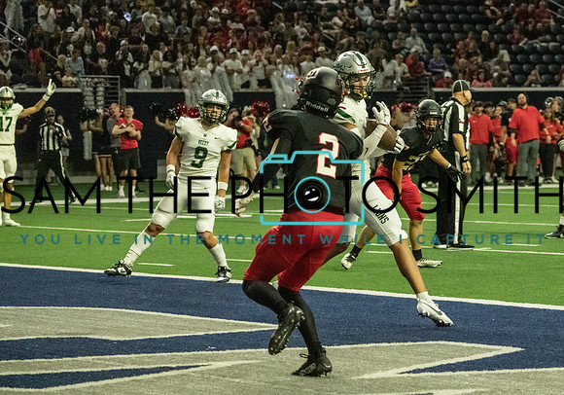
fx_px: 2423
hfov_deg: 13.2
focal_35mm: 152
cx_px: 431
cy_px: 171
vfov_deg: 9.3
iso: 12800
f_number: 4.5
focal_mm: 100
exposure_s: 1/1250
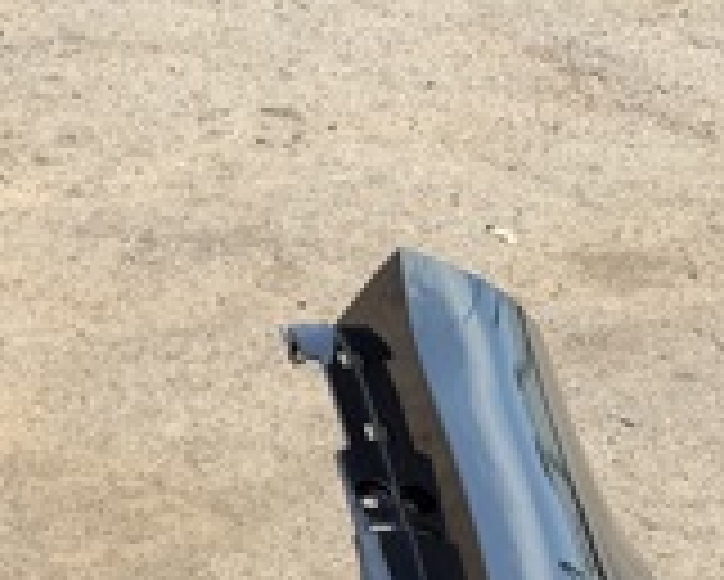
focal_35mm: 93
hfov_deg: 17.7
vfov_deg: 14.5
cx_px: -454
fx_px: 1994
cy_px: 1052
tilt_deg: -50.6
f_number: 1.78
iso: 80
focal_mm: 6.76
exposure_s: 1/1314
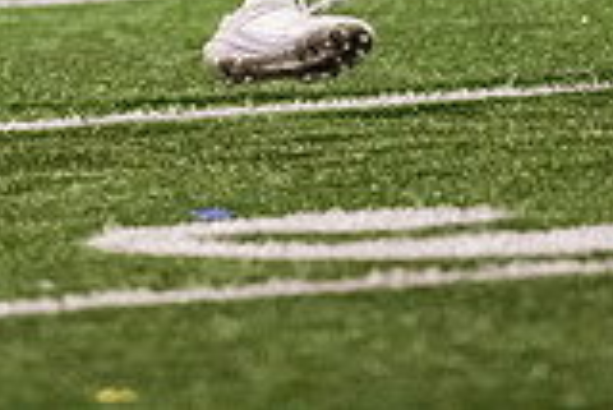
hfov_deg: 1.9
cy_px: -328
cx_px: 57
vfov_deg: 1.3
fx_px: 18543
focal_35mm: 1088
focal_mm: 300
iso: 6400
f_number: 2.8
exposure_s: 1/800
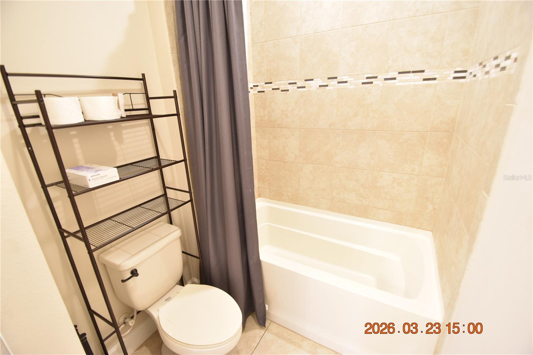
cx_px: 266
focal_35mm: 15
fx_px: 222
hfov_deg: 100.4
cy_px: 178
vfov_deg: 77.3
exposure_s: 1/20
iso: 800
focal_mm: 10
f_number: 3.5
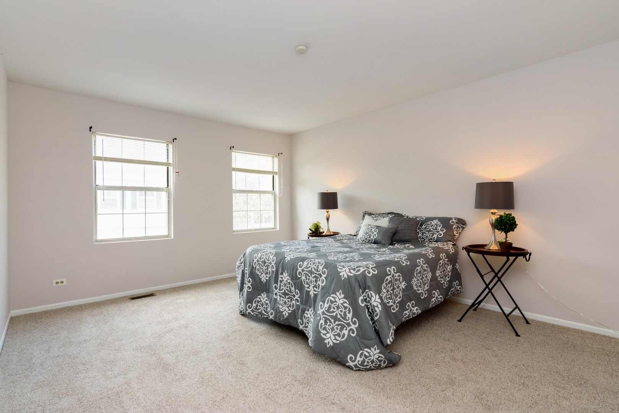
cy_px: 206
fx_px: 284
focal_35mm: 16
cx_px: 310
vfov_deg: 72.1
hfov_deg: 95.0
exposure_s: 1/6
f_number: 8
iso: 200
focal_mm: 11
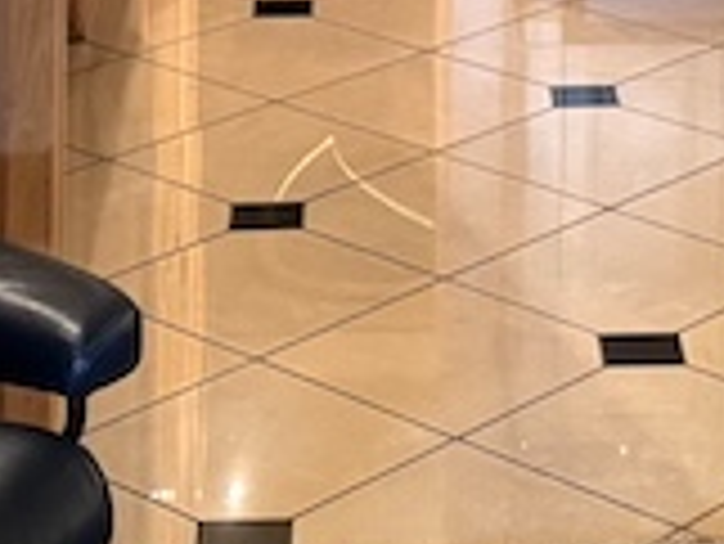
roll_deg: -1.6
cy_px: -724
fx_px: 3119
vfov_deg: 9.1
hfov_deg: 13.2
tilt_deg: -4.3
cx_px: 585
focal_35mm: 149
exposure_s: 1/60
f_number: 1.78
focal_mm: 6.76
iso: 320
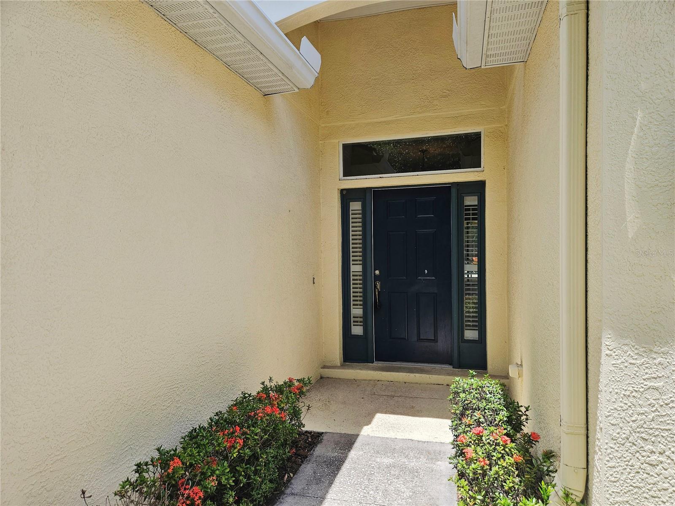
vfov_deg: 58.9
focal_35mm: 23
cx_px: 338
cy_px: 253
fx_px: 448
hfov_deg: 73.9
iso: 40
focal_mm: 5.4
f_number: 1.8
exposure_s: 1/1242
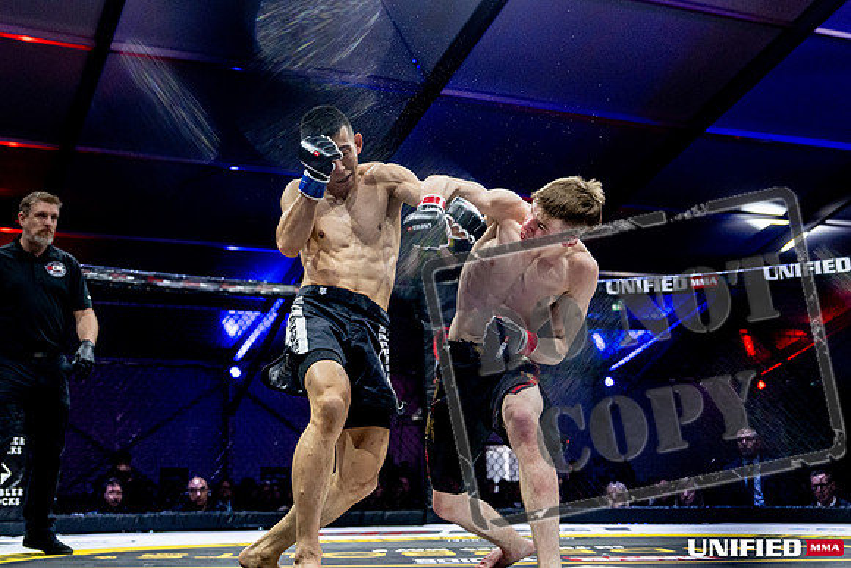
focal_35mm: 45
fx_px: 1068
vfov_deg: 29.7
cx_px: 356
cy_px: 237
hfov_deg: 43.3
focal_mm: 35
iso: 3200
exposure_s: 1/1250
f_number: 2.8
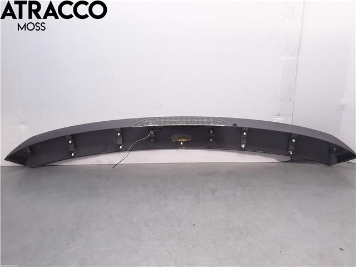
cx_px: 178
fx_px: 288
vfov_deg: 49.7
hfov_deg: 63.4
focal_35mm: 28
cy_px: 134
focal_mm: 2.91
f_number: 1.9
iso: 100
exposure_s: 1/144
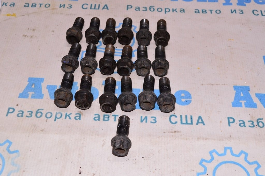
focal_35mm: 51
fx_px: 375
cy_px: 88
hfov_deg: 38.9
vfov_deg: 26.4
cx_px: 132
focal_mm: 34
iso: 1600
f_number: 8
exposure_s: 1/200
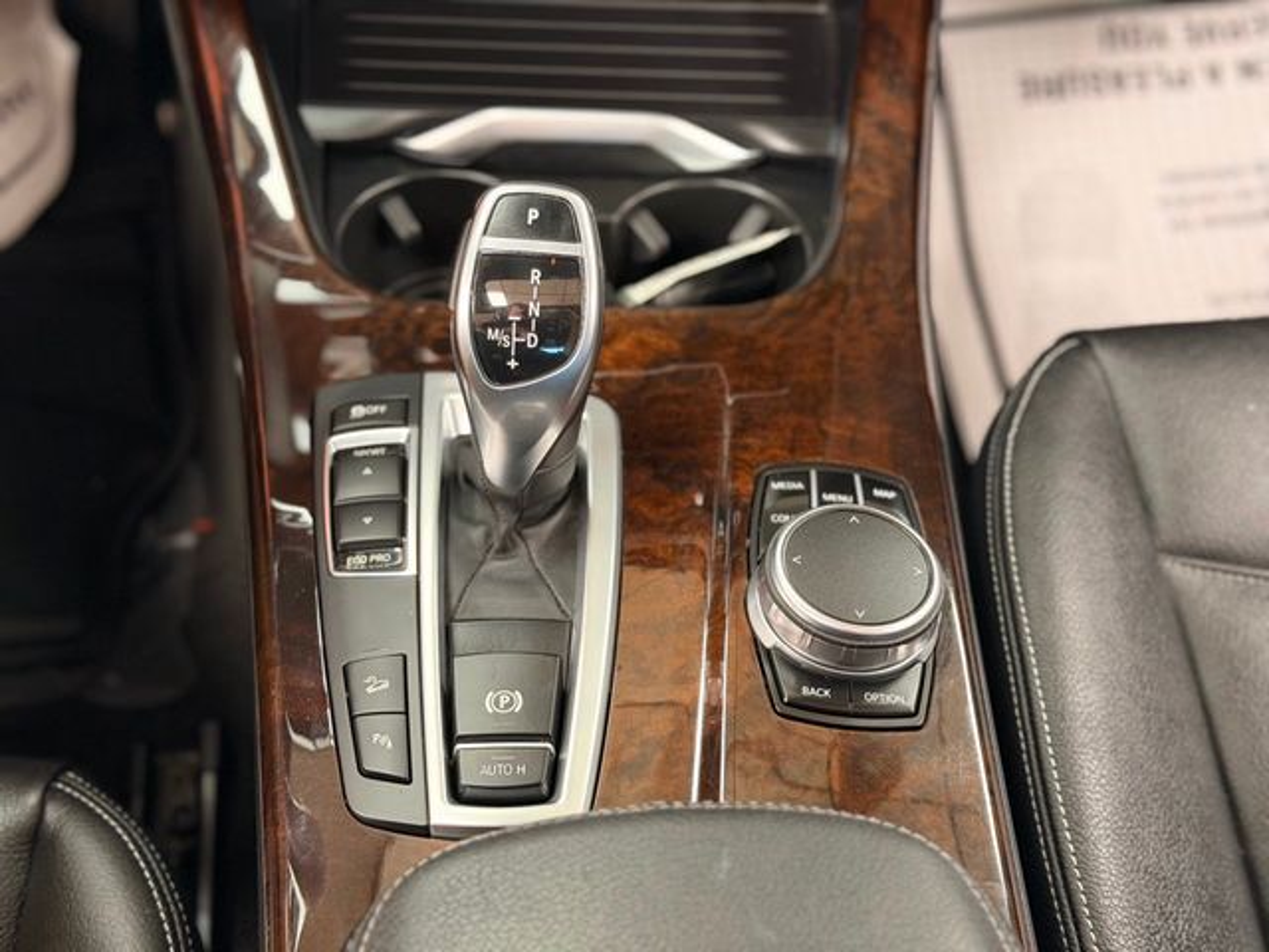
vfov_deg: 30.3
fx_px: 1760
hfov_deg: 39.7
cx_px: 634
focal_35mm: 48
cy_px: 476
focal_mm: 6.76
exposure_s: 1/40
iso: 500
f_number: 1.78
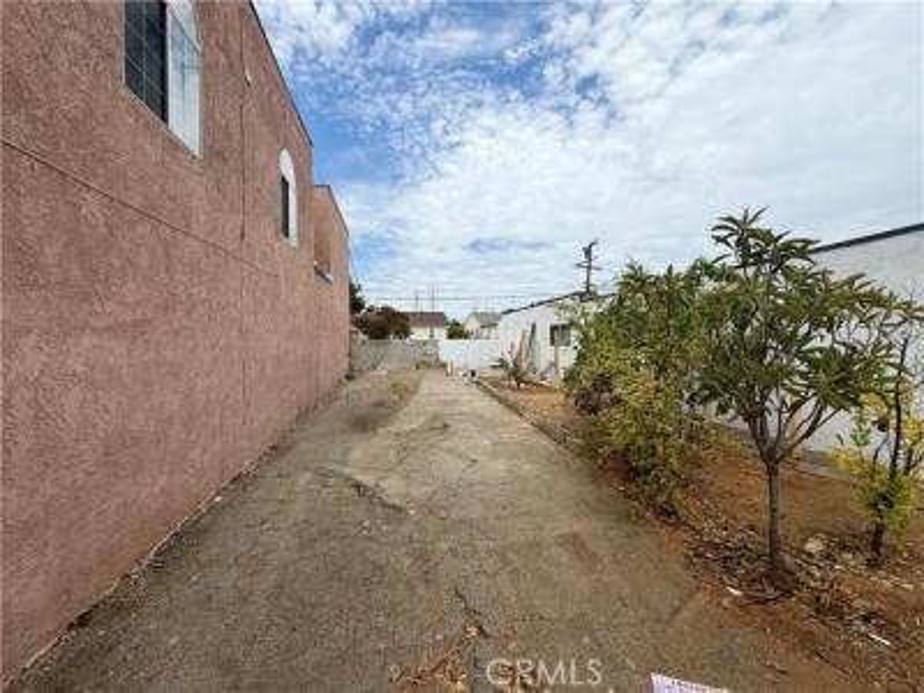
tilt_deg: -0.7
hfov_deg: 102.1
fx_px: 374
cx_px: 462
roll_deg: +0.5
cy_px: 346
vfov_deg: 85.7
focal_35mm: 14
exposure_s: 1/1167
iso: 20
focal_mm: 2.22
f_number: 2.2
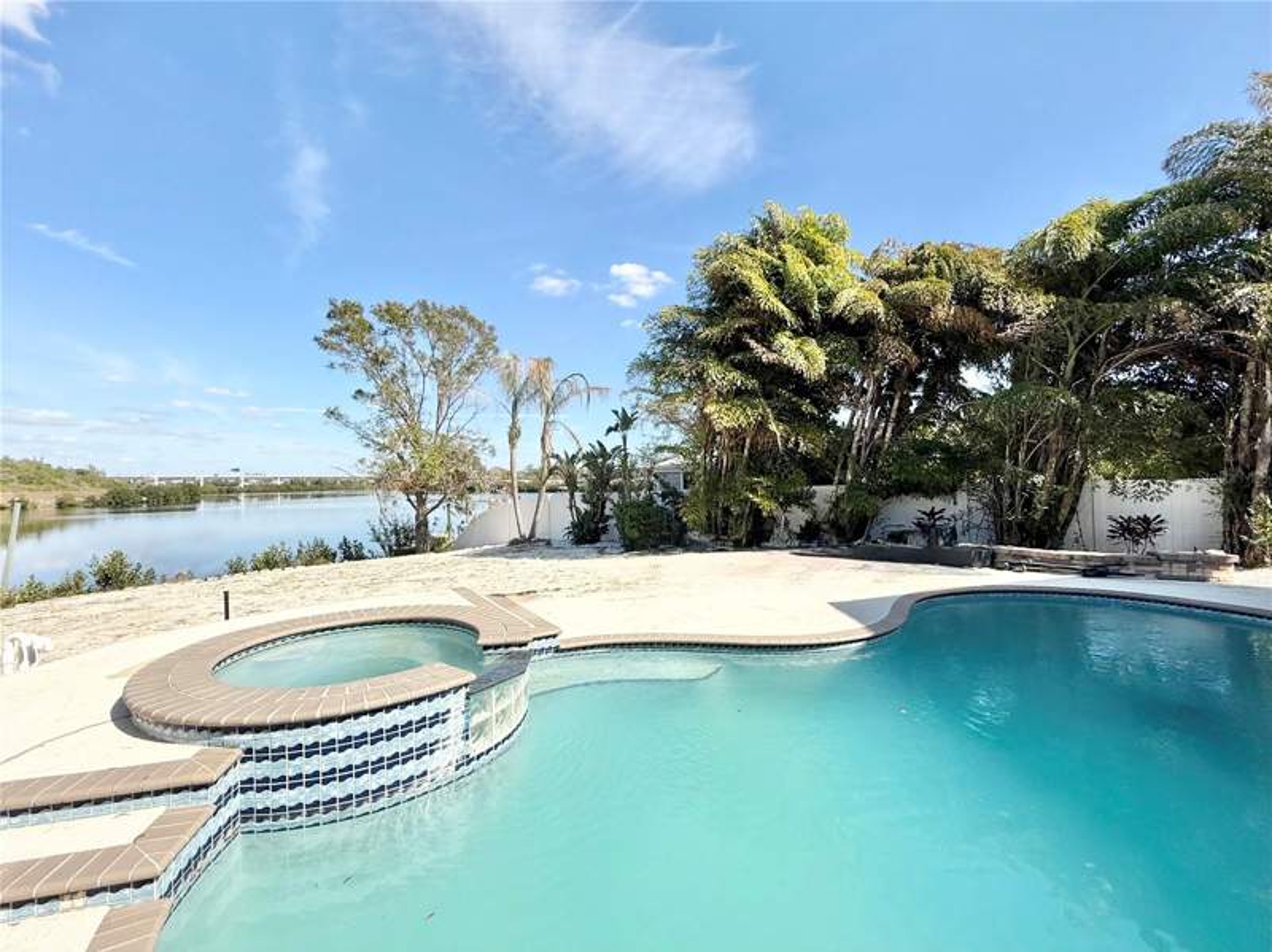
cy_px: 476
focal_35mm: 14
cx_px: 636
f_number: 2.2
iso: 50
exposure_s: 1/2165
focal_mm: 2.22
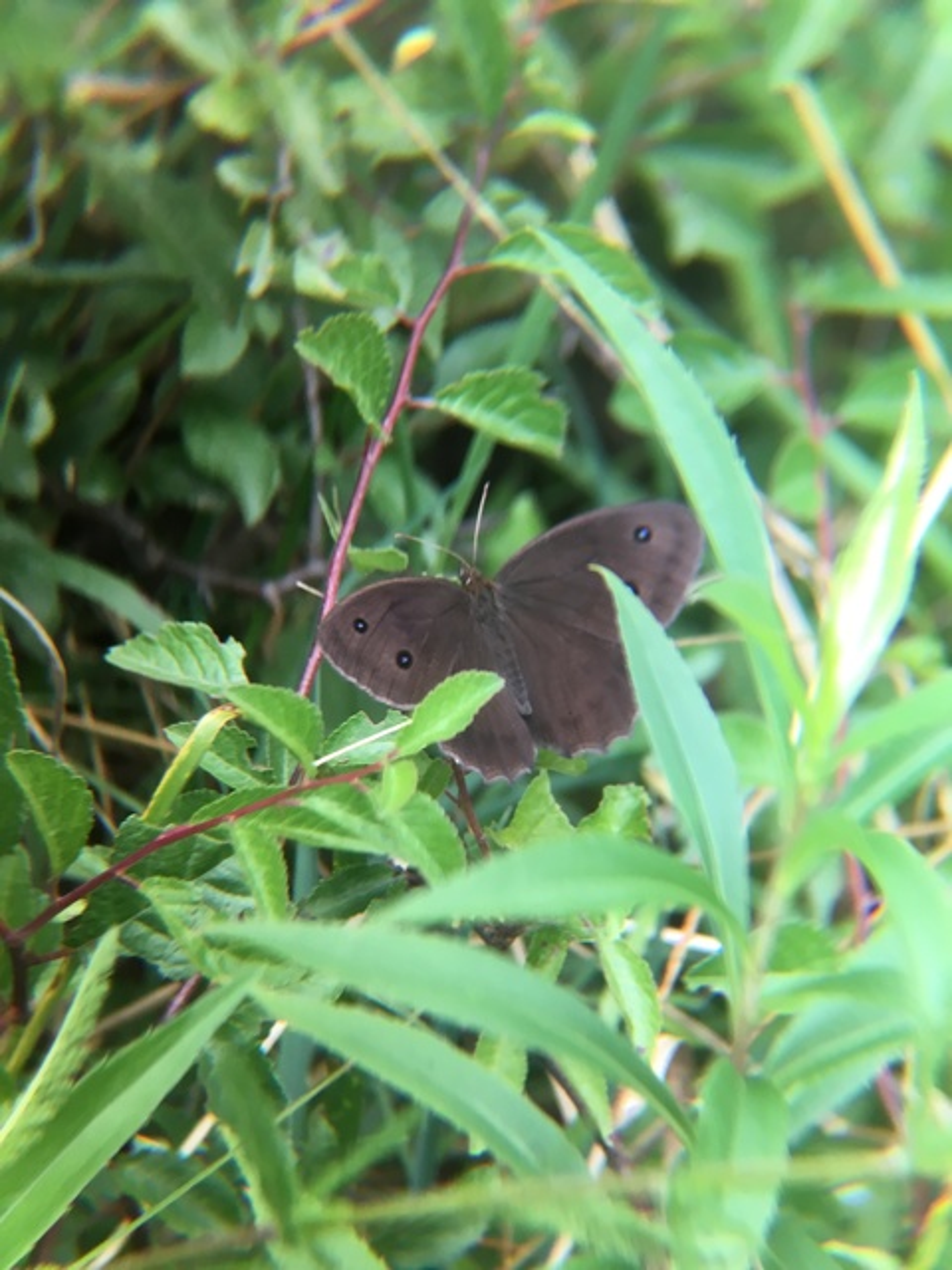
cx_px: 476
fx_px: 1063
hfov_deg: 48.2
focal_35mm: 29
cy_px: 635
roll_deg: -8.7
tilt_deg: -31.4
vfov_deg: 61.7
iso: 32
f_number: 2.2
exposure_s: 1/33
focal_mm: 4.15
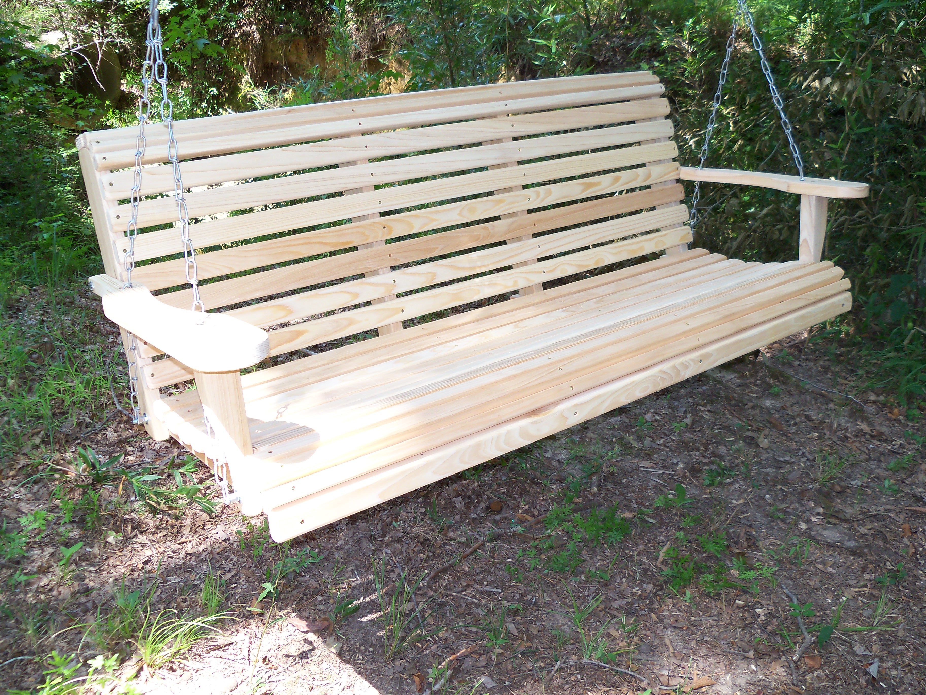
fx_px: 936
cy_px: 348
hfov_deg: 52.6
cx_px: 463
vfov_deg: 40.7
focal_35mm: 35
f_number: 3.5
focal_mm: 6.2
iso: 100
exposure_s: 1/125
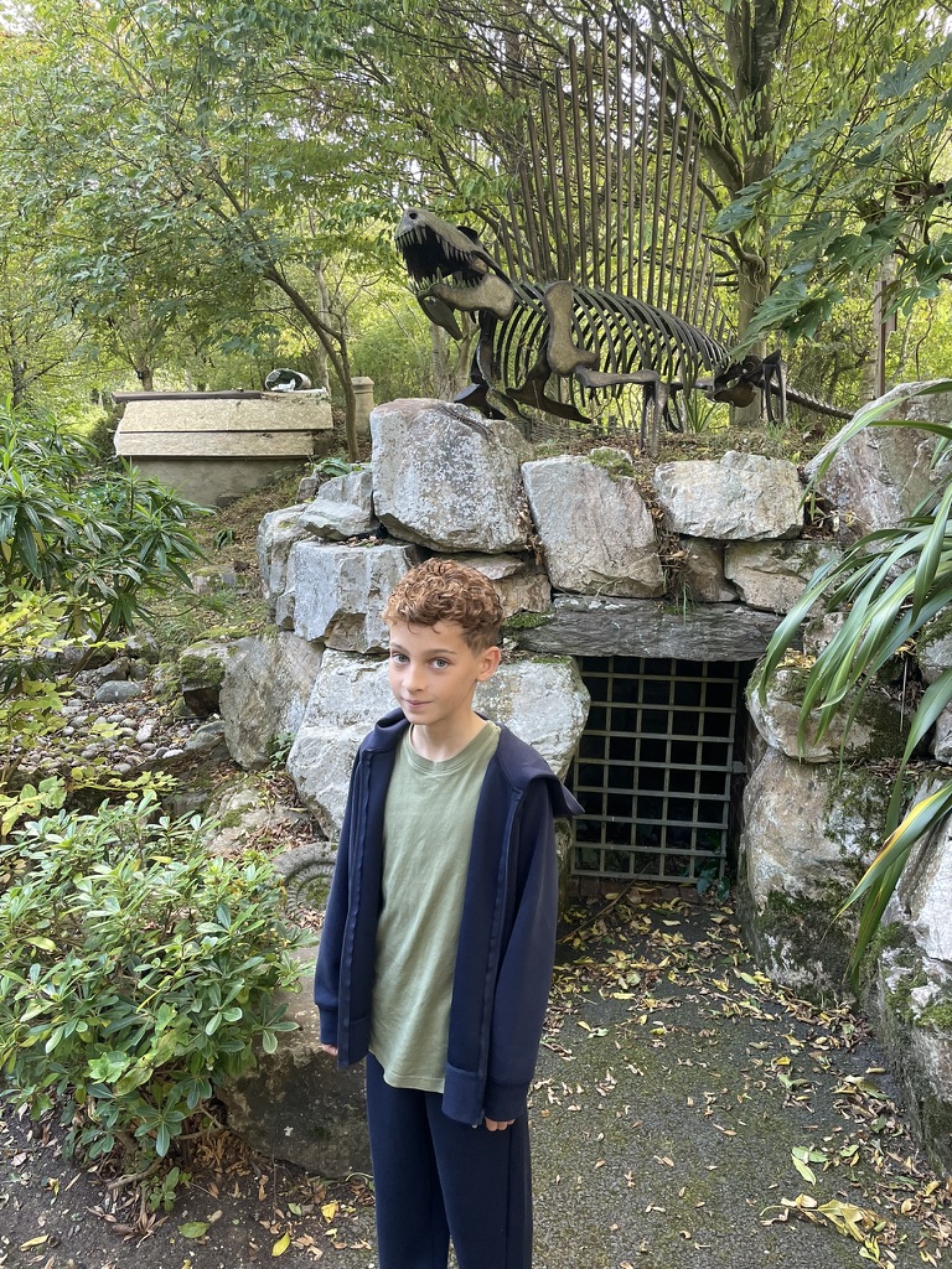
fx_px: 953
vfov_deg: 67.3
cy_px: 634
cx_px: 476
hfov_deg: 53.1
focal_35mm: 26
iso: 125
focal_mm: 4.2
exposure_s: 1/121
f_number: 1.6
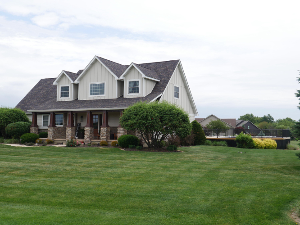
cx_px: 150
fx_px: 329
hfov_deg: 49.0
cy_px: 112
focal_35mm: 38
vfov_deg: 37.7
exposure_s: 1/320
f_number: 8
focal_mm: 19
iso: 200
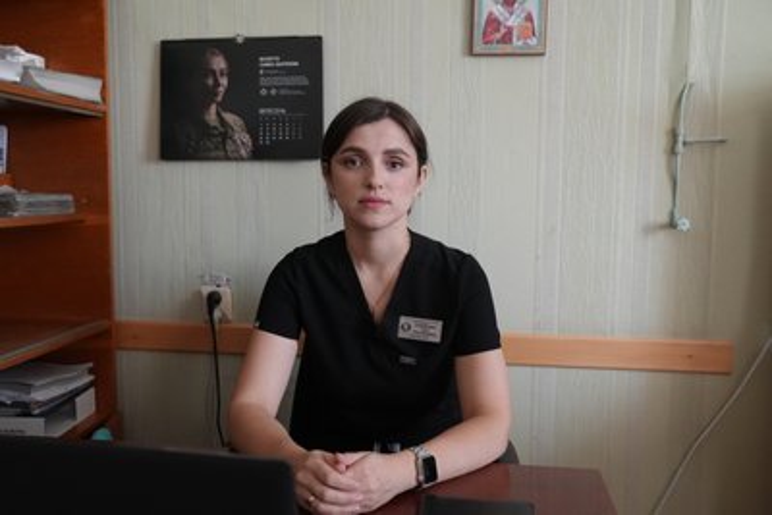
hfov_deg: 55.8
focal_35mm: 34
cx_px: 386
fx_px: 729
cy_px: 258
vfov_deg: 38.9
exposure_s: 1/160
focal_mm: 34
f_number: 4
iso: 8000
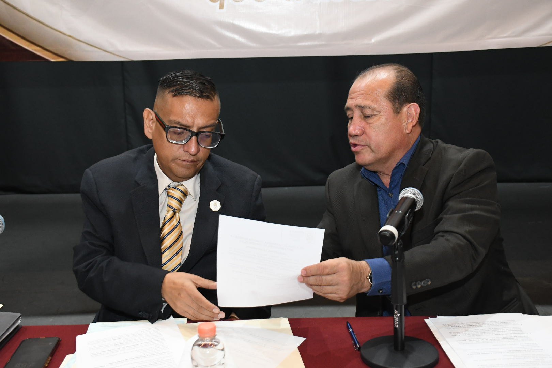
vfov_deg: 28.1
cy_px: 184
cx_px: 276
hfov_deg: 41.1
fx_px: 736
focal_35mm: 48
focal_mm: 32
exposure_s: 1/100
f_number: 5.6
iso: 3200
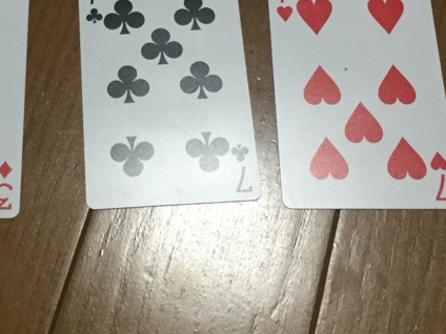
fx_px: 902
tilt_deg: -64.6
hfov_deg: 27.5
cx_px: 123
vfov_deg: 20.9
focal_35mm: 70
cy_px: 92
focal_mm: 4.15
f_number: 2.2
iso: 160
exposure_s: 1/30
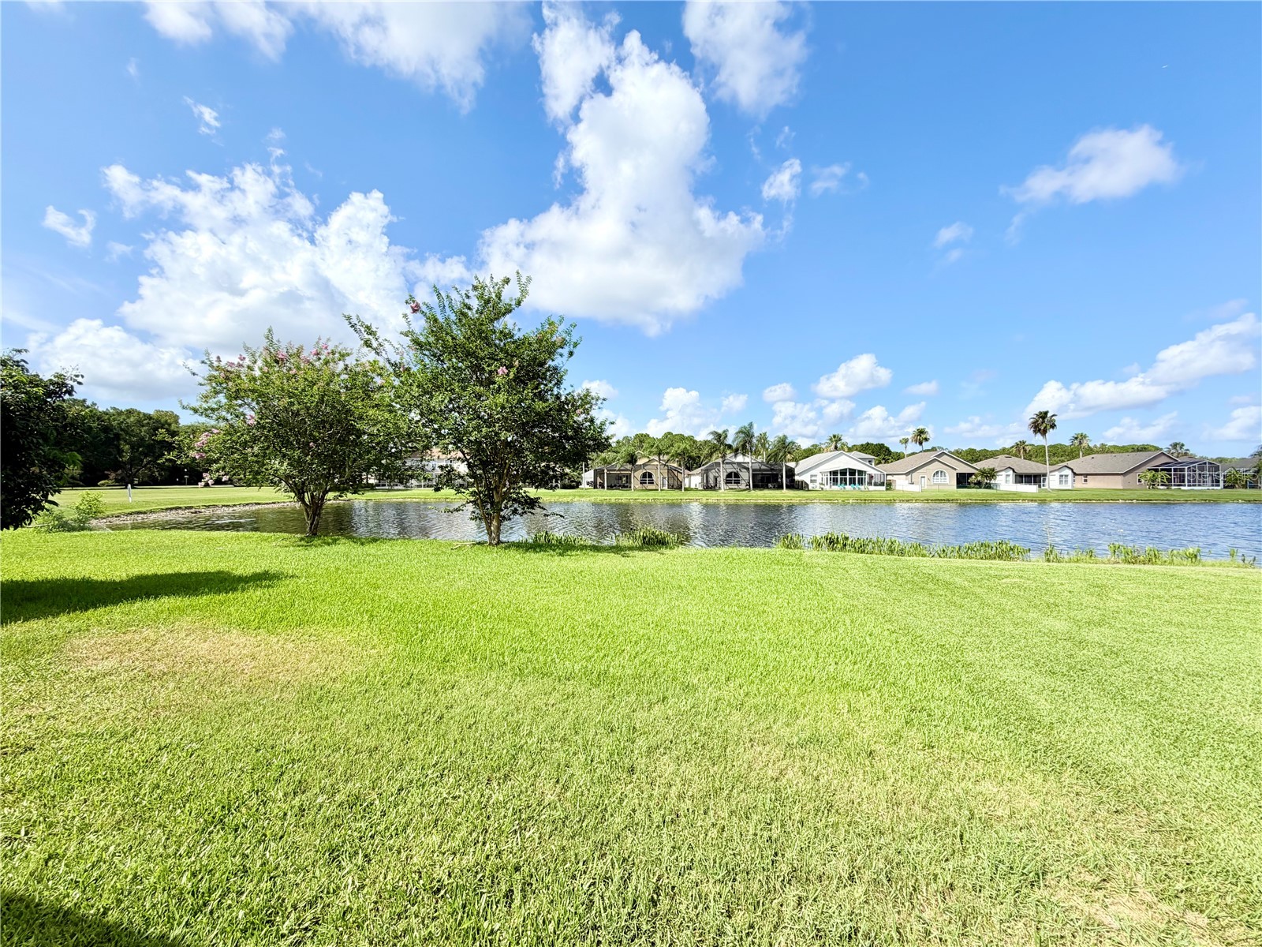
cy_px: 474
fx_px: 510
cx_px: 631
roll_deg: +0.5
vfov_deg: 85.7
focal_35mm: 14
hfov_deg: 102.1
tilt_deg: +0.2
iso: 20
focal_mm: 2.22
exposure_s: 1/928
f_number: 2.2
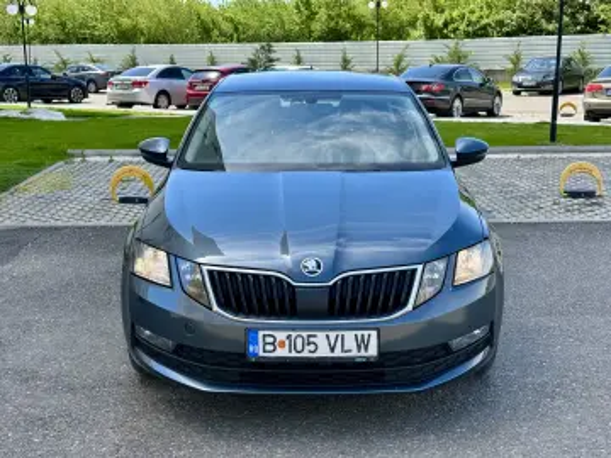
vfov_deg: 30.3
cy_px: 229
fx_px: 847
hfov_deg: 39.7
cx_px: 306
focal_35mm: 48
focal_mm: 6.86
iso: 64
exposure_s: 1/1050
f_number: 1.78
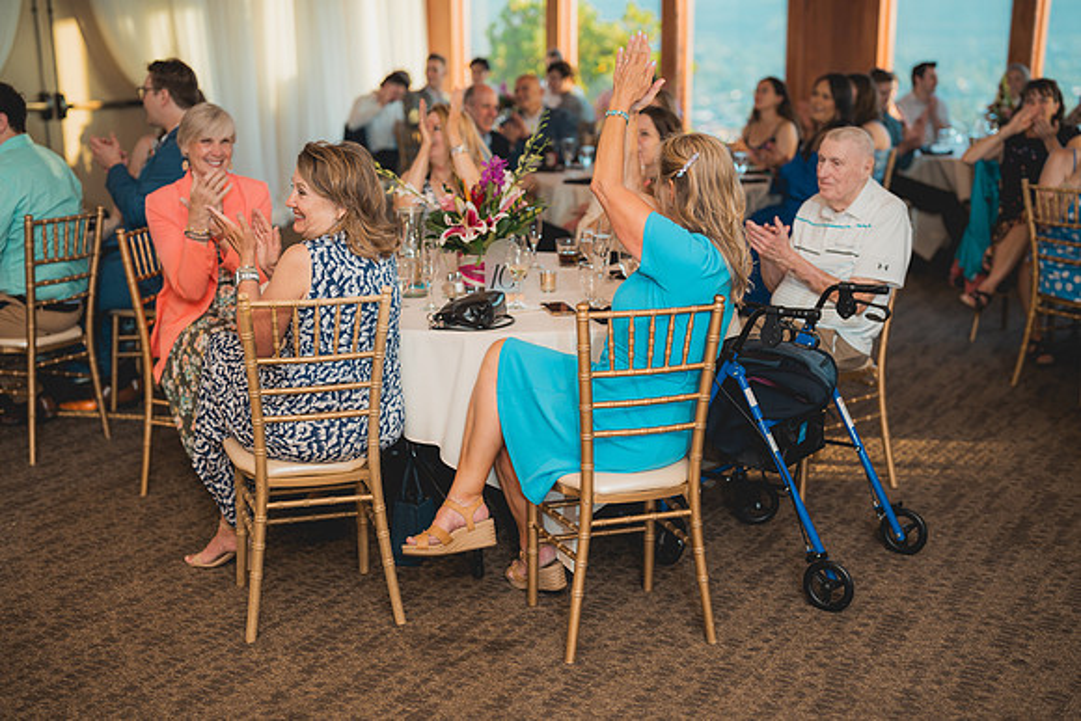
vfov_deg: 27.0
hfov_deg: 39.6
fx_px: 1502
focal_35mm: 50
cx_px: 540
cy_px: 360
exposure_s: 1/250
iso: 125
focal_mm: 50
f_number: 1.8
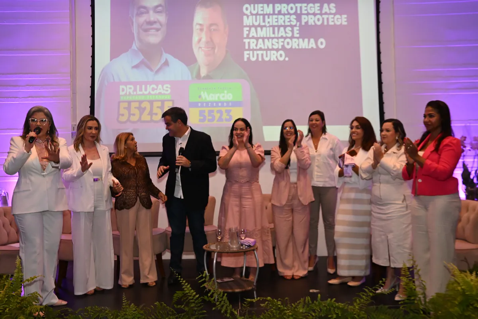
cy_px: 160
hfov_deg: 54.4
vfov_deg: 37.9
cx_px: 239
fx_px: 465
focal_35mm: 35
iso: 3200
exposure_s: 1/200
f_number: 6.3
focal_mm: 35
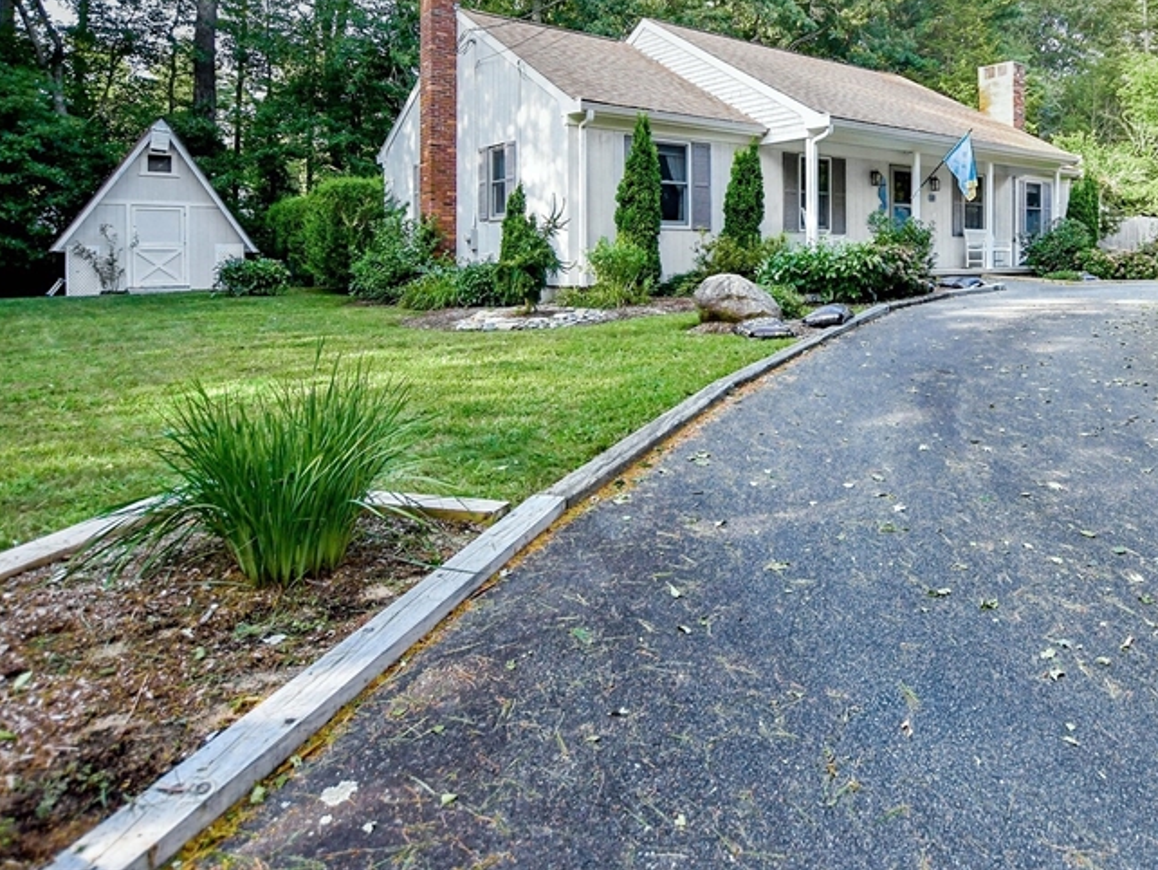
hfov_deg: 70.5
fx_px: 770
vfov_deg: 56.9
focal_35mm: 23
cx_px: 821
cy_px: 255
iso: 800
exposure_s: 1/500
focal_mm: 10
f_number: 4
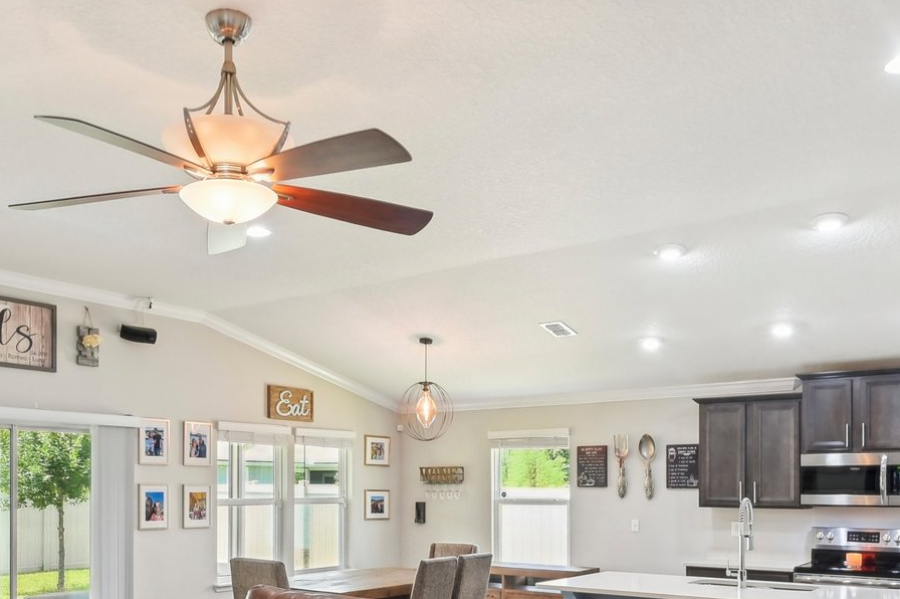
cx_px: 376
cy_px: 496
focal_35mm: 32
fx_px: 799
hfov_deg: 58.4
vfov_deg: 39.1
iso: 400
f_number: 8
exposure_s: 1/6
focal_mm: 14
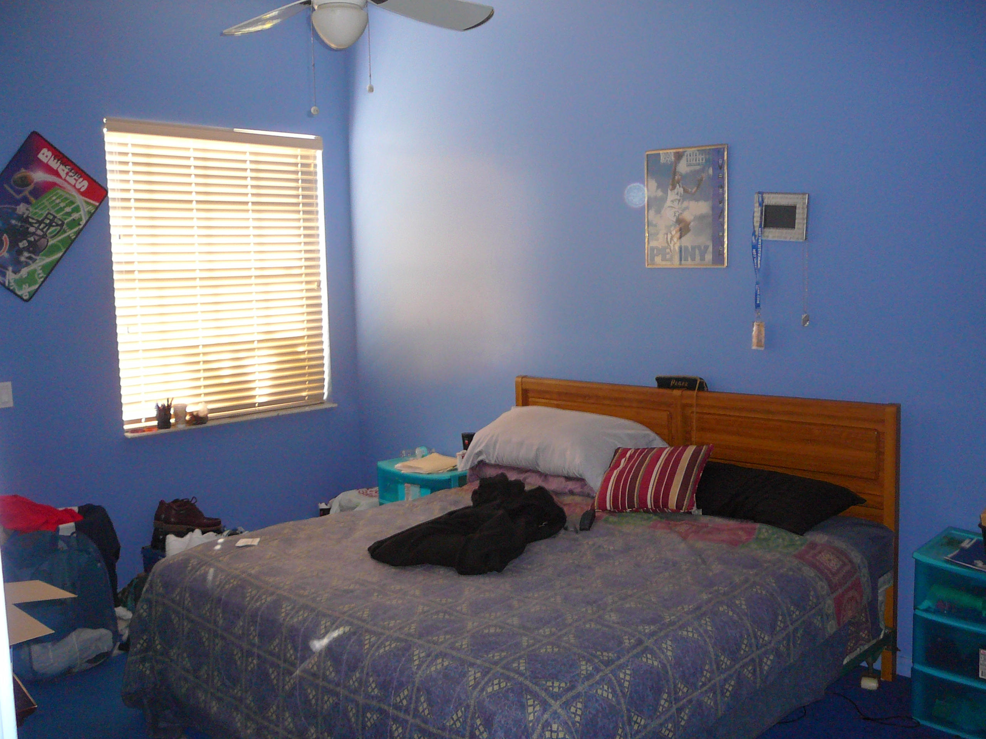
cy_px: 370
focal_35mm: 35
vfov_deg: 40.7
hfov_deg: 52.6
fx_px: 997
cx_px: 493
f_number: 2.8
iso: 200
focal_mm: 5.2
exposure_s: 1/8
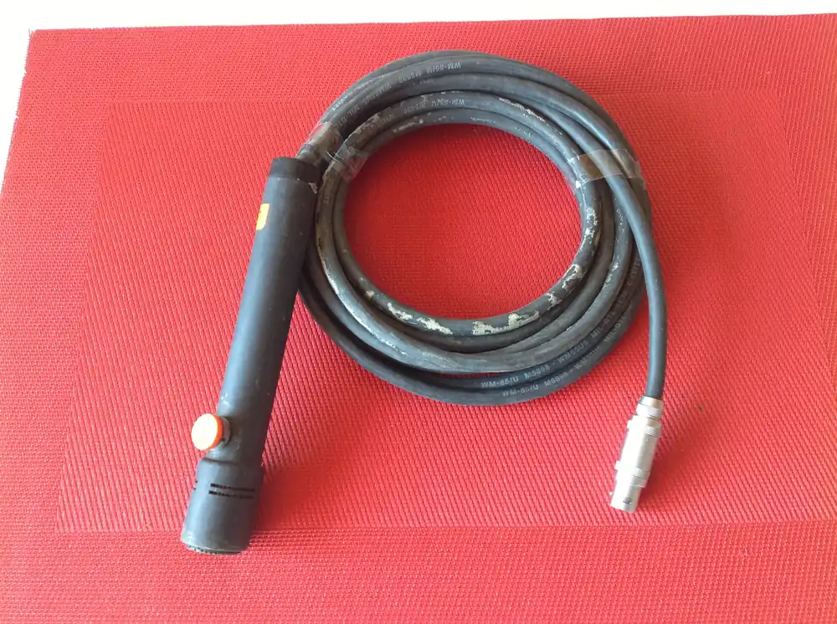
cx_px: 418
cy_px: 312
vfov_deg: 40.6
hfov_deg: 52.7
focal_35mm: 35
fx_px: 845
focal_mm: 4.28
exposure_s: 1/15
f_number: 2.4
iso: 125
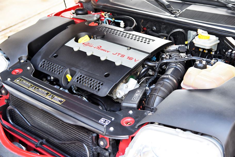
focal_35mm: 55
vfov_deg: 24.6
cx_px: 118
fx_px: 359
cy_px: 78
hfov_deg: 36.2
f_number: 4
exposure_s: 1/60
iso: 450
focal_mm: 55
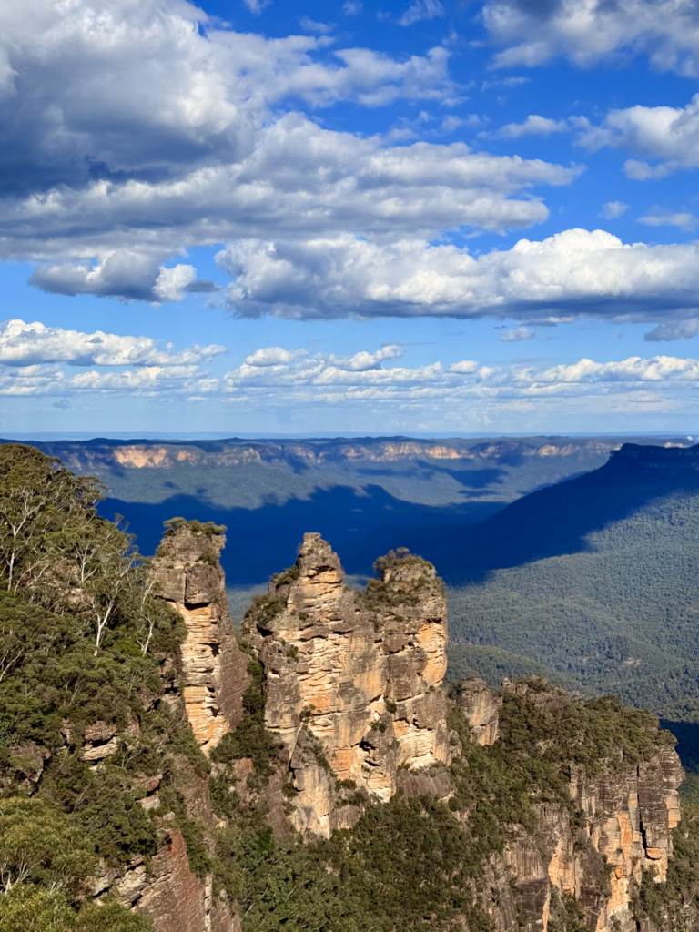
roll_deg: -0.2
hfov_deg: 30.3
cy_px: 466
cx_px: 350
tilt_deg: -1.6
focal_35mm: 48
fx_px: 1292
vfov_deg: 39.7
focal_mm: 6.76
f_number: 1.78
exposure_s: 1/6536
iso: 64
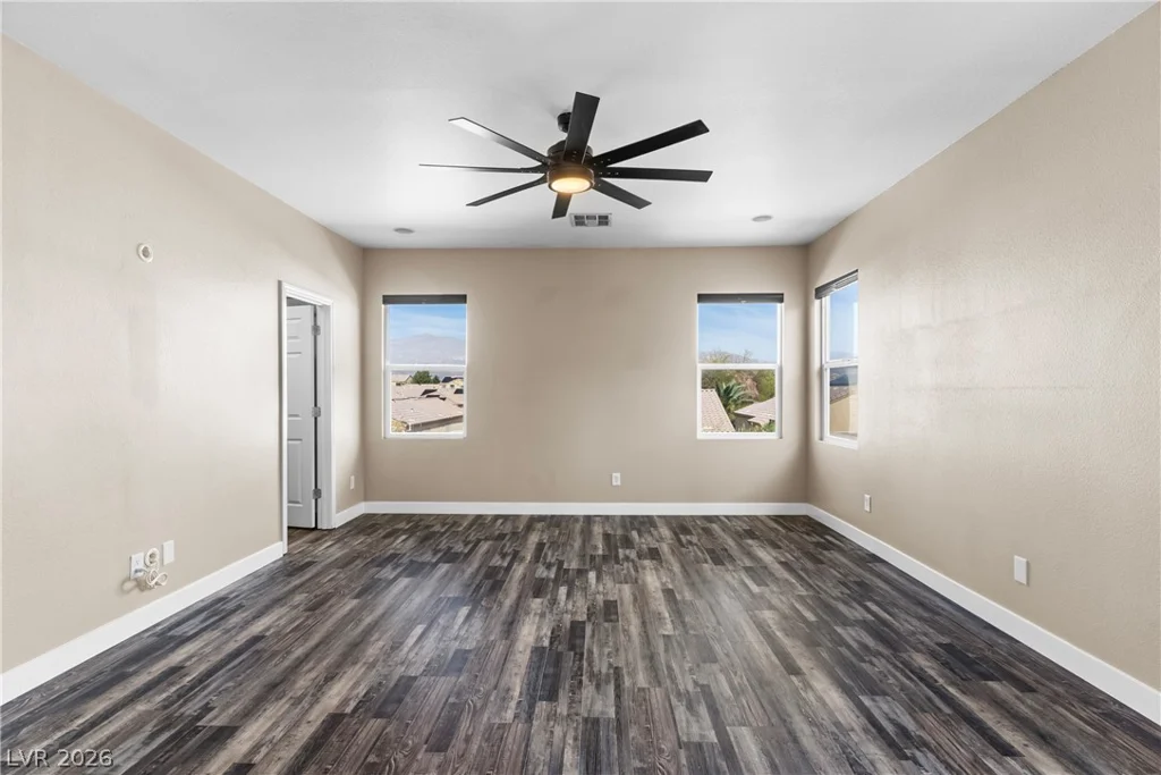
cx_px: 580
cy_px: 388
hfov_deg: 93.3
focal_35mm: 17
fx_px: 548
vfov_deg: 70.5
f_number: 8
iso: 400
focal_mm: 17
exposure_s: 1/25
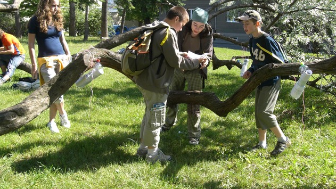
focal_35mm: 42
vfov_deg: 28.3
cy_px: 77
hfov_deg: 48.4
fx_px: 374
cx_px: 170
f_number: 3.1
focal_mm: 6.3
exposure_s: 1/320
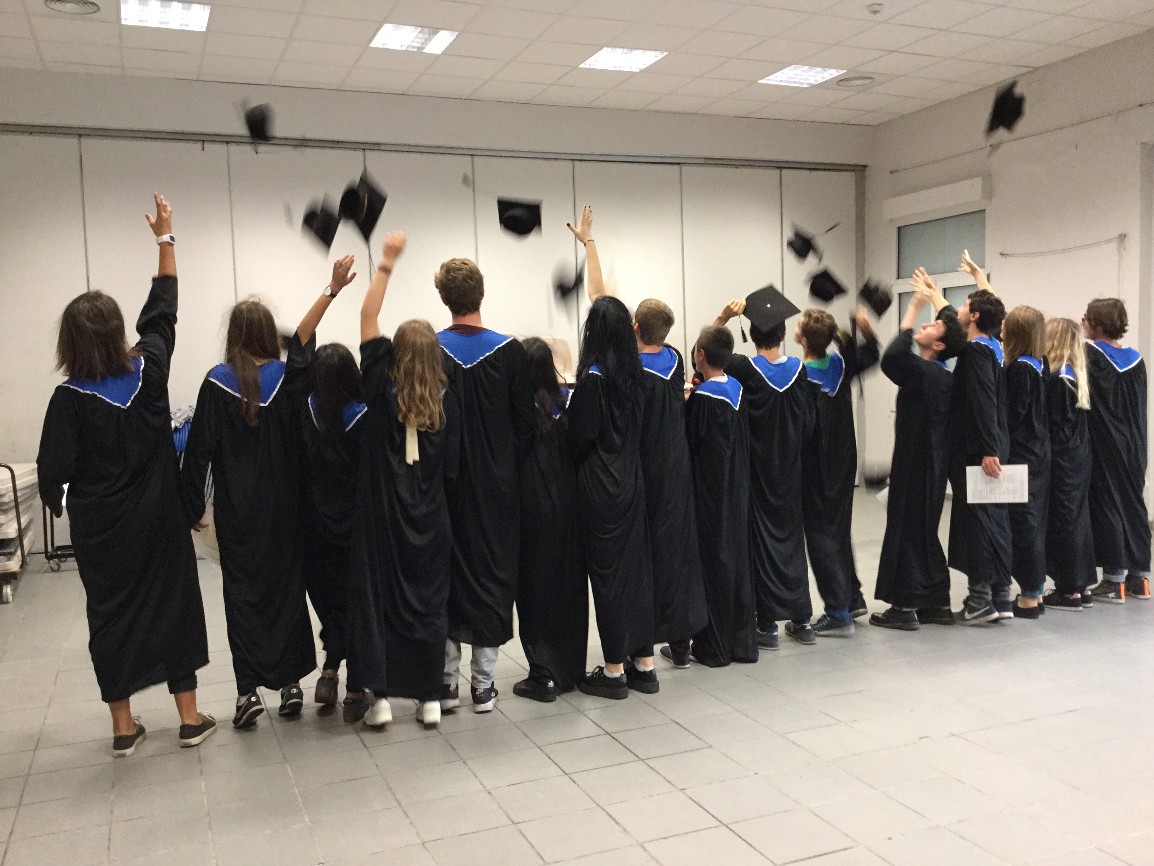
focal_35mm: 31
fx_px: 1033
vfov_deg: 45.4
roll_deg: +0.4
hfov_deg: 58.4
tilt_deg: -3.9
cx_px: 577
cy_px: 433
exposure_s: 1/33
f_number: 2.4
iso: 200
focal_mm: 3.3
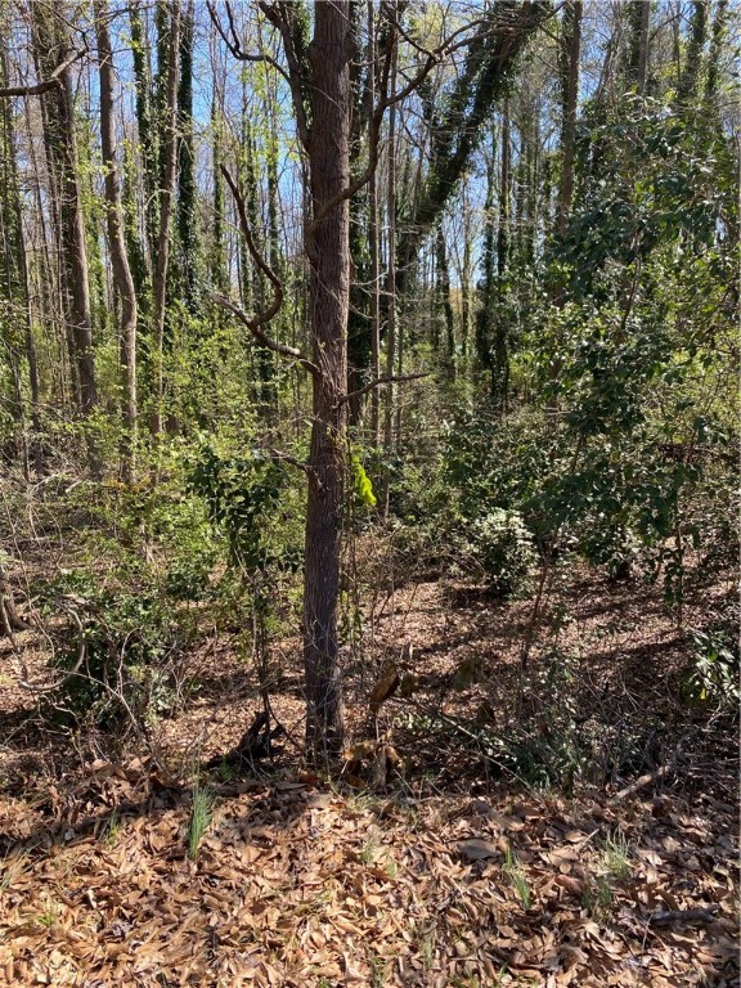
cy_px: 494
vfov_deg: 67.3
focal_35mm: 26
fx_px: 742
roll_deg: +0.2
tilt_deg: -11.8
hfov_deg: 53.1
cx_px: 370
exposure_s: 1/458
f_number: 1.8
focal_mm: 4.25
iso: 32
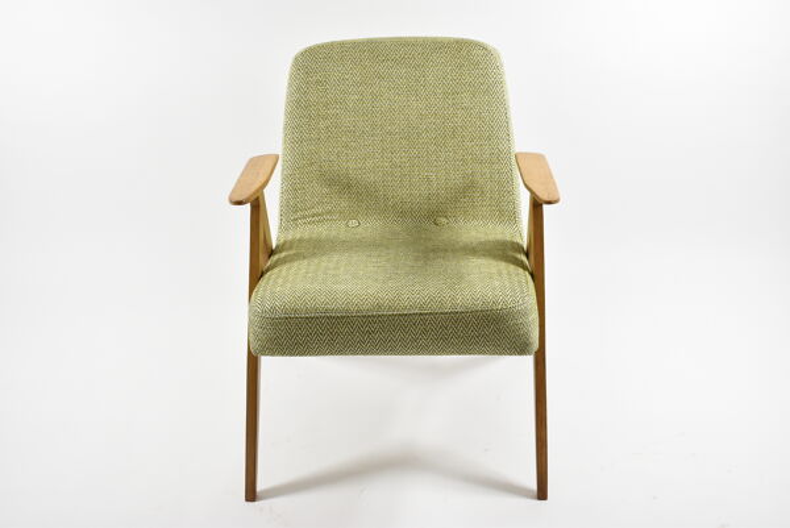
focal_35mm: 48
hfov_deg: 41.1
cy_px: 264
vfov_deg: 28.1
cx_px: 395
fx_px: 1054
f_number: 5.6
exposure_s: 1/125
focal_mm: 32
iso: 720
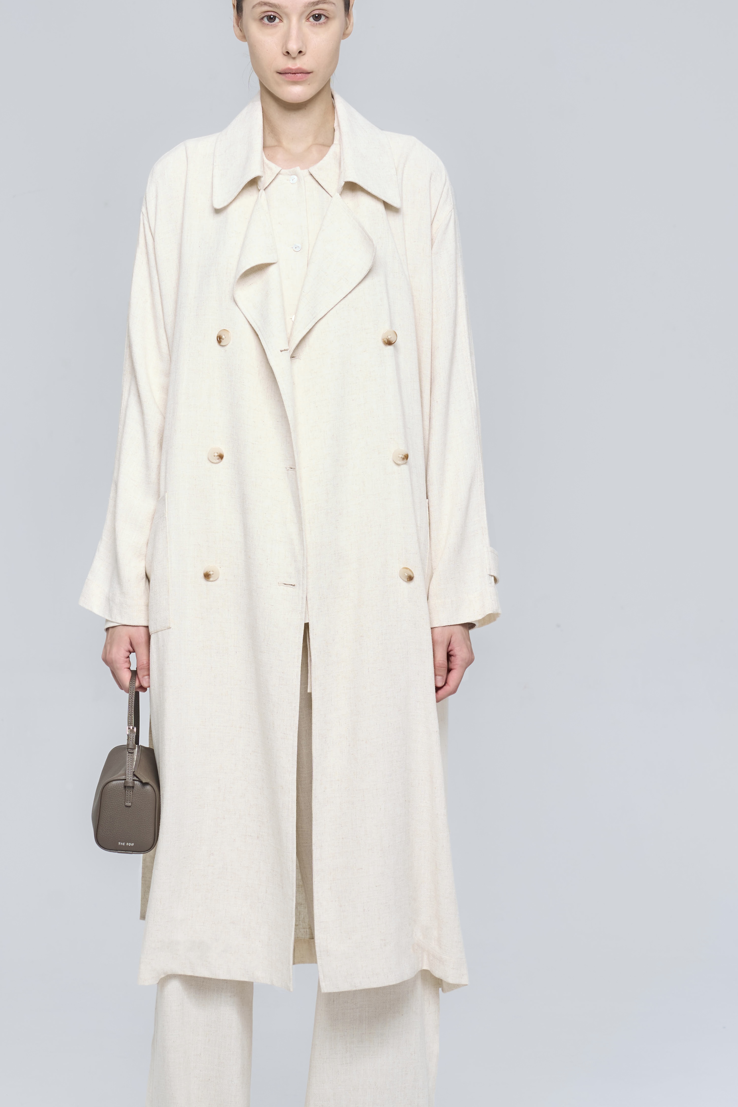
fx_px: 3505
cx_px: 298
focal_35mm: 114
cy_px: 594
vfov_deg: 17.9
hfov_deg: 12.0
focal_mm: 85
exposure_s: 1/125
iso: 200
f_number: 8
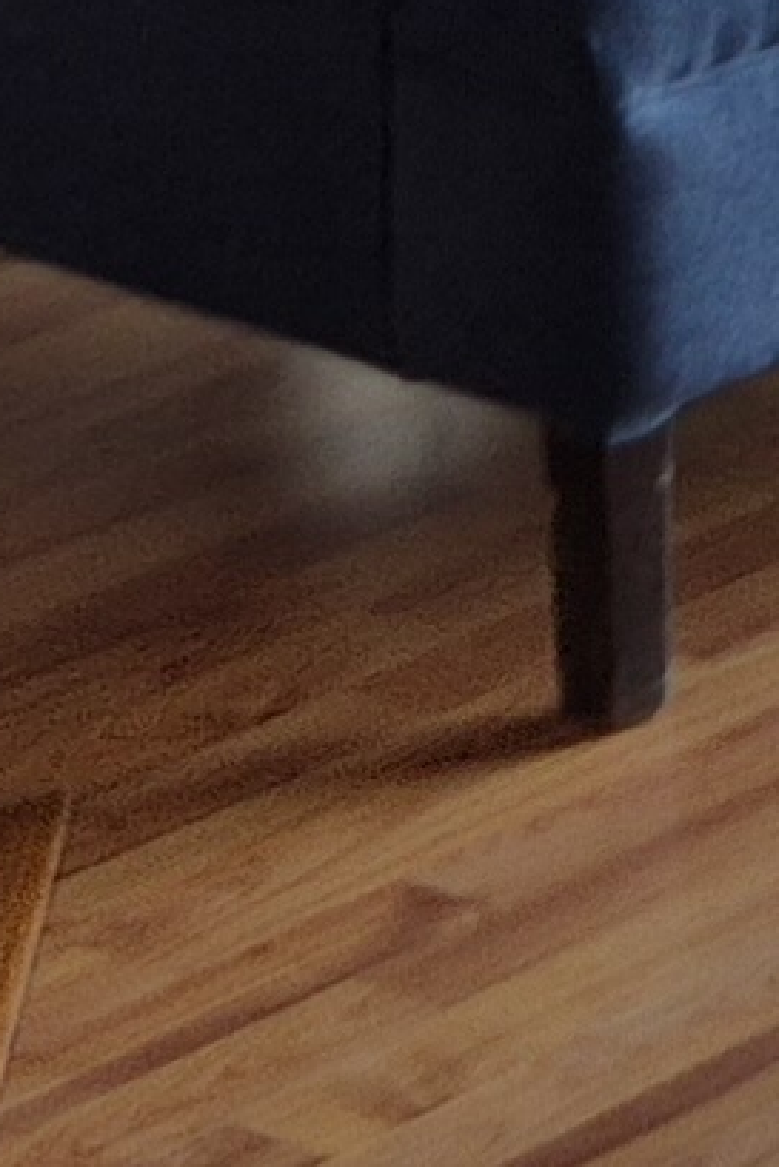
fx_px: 7588
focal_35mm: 234
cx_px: 2925
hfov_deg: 5.3
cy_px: -1395
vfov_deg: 8.2
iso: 25
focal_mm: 5.4
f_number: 1.8
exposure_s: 1/120
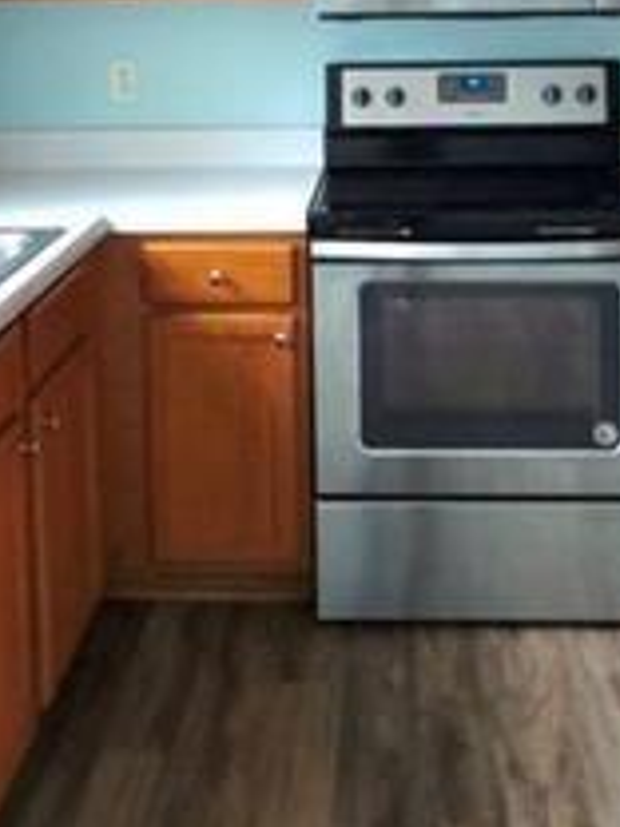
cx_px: 362
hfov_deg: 30.2
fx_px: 1146
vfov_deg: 37.1
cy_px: 80
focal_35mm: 48
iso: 160
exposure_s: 1/30
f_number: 2.2
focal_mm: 2.2
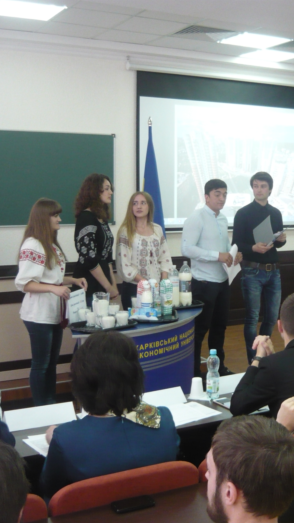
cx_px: 287
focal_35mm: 48
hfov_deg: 23.9
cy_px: 262
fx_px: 665
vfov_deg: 42.9
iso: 400
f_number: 2.8
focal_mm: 5.5
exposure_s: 1/30
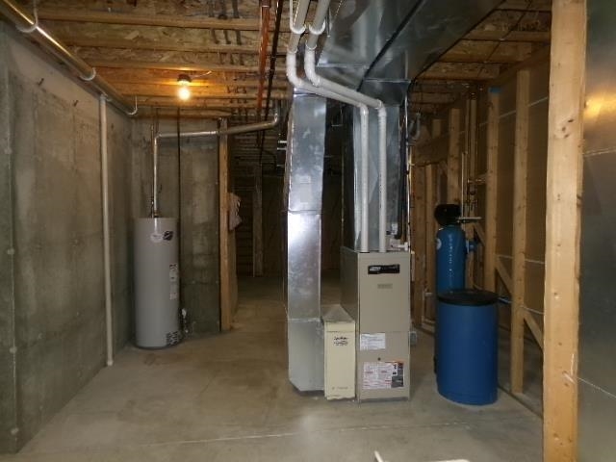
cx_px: 308
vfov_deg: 56.8
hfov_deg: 71.6
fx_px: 427
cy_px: 231
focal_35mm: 24
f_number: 3.7
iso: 250
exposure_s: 1/34
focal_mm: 4.3
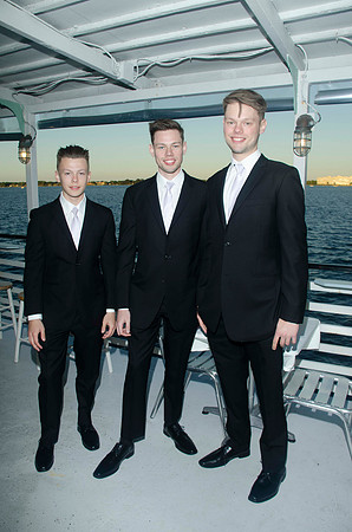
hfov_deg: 47.7
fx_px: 398
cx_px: 176
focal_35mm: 27
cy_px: 266
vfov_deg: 67.5
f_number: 5.6
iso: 100
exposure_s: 1/250
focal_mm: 18
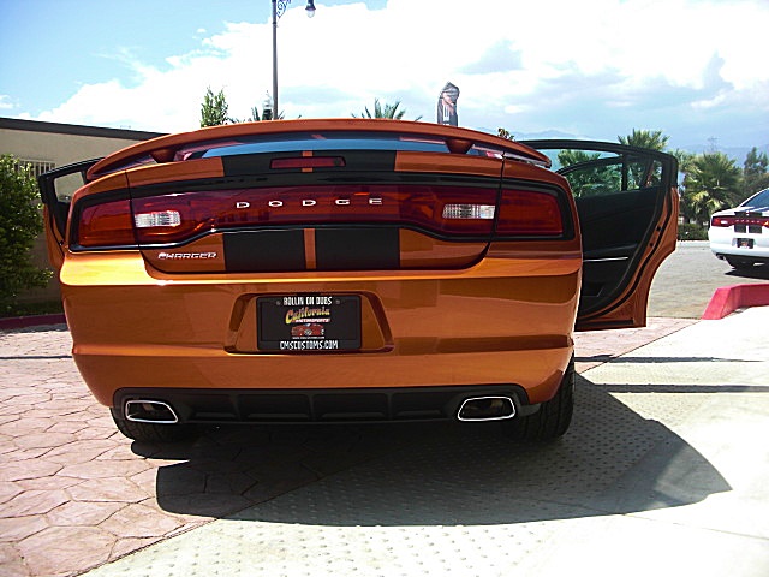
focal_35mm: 36
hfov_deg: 51.4
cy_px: 288
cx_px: 384
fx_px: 800
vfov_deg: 39.7
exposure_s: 1/640
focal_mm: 6.3
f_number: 2.8
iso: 50
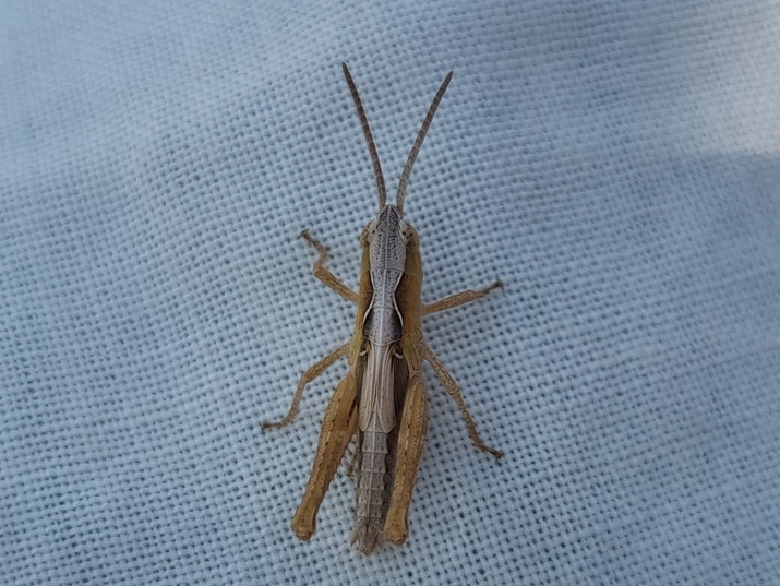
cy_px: 339
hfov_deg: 58.3
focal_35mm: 31
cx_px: 363
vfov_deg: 45.3
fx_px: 699
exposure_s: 1/1250
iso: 50
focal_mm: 5.4
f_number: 1.8
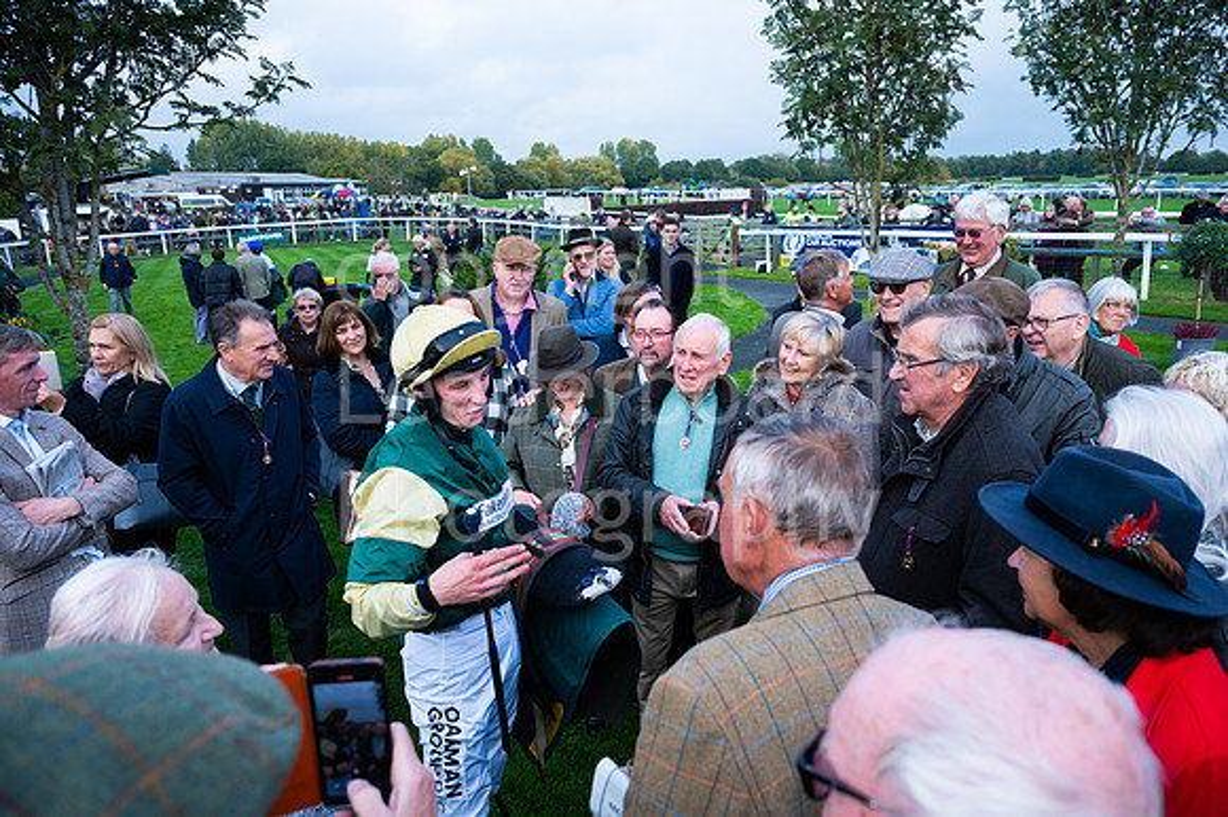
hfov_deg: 69.8
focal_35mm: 26
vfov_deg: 49.8
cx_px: 643
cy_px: 407
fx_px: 880
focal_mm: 24
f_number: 4
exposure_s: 1/800
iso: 500
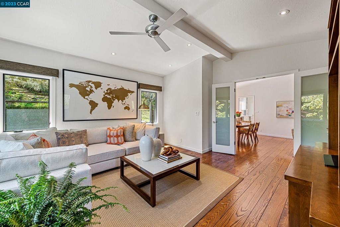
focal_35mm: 14
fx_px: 132
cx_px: 170
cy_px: 114
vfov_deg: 81.2
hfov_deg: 104.3
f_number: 11
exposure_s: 1/10
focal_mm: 14
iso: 320
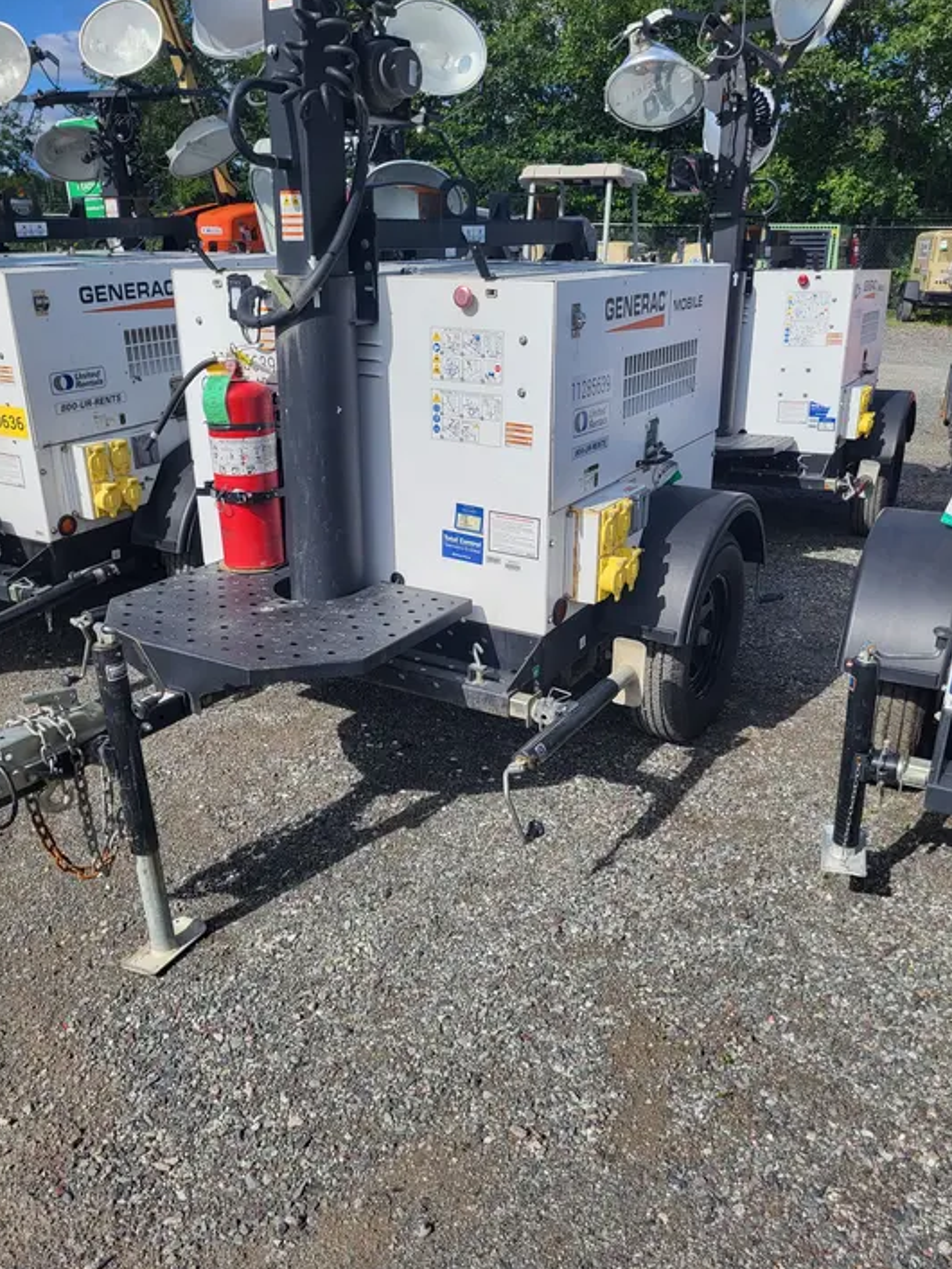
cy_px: 625
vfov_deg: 65.3
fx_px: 989
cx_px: 478
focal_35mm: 27
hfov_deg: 51.4
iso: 40
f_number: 1.8
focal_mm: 5.4
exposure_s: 1/3647
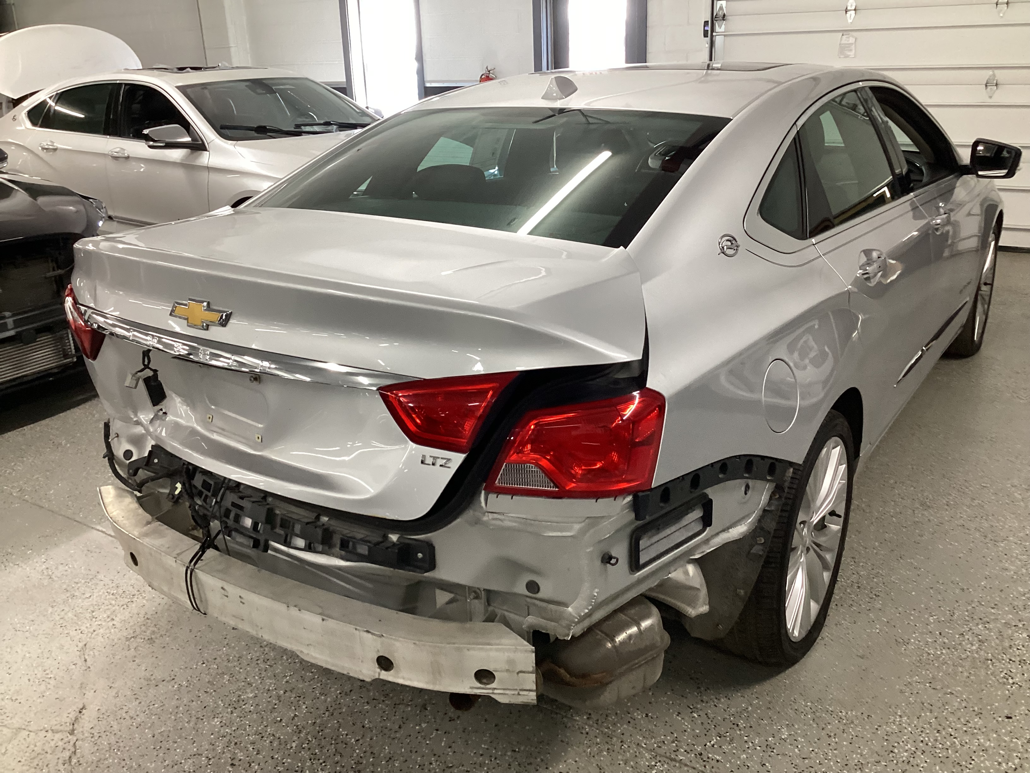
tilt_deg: -21.5
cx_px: 515
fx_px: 922
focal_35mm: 31
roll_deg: +2.4
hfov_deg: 58.4
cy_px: 386
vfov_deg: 45.4
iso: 200
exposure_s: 1/60
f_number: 2.4
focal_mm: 3.3
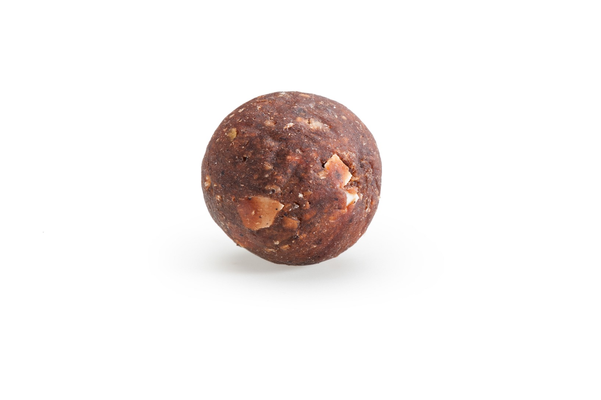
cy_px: 184
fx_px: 1918
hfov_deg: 17.8
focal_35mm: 115
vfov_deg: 11.9
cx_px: 293
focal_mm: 105
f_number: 29
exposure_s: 1/125
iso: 200
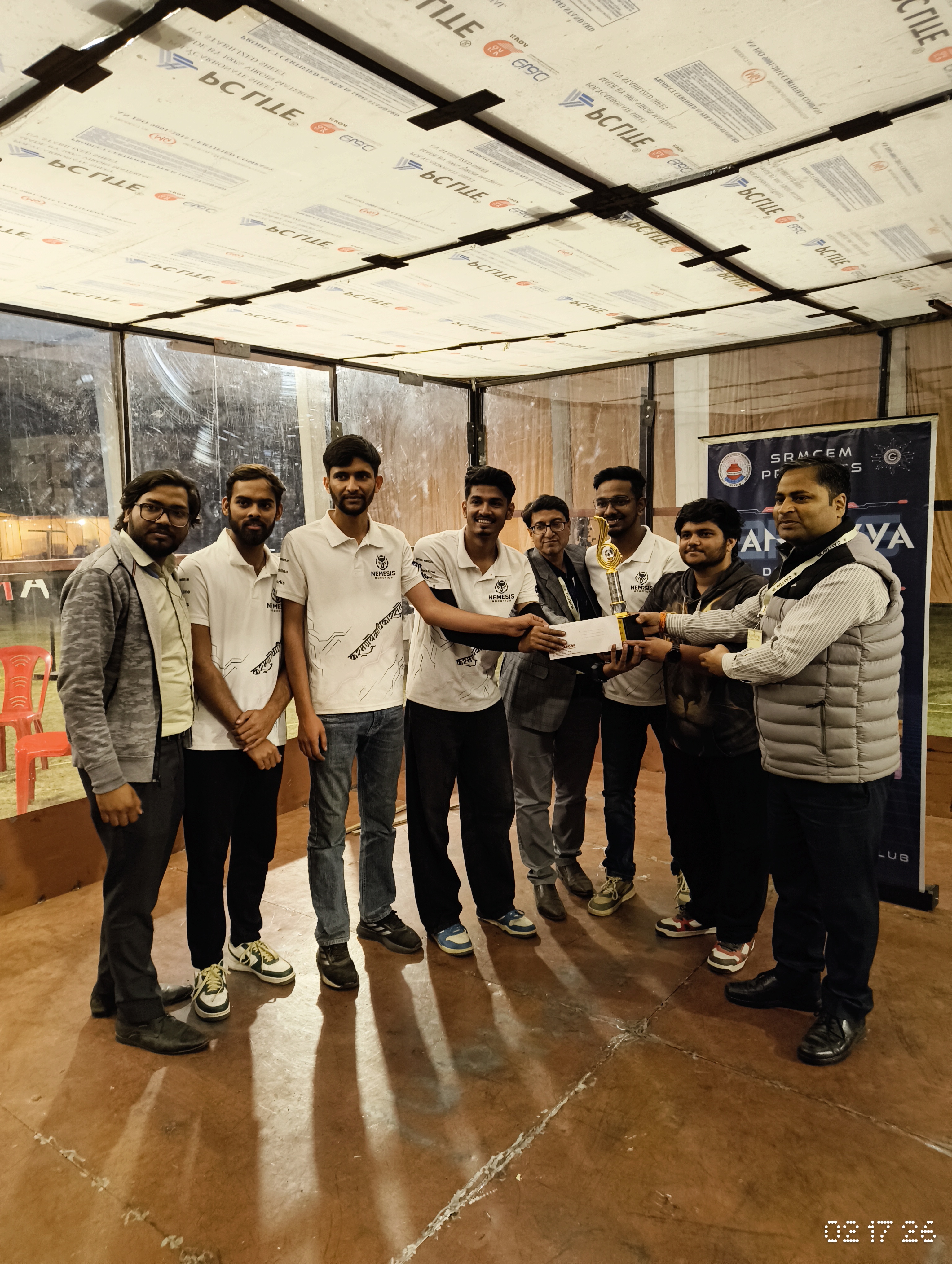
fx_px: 878
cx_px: 476
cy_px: 632
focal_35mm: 24
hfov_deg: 56.9
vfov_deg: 71.5
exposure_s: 1/100
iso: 703
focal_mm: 5.56
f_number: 1.87
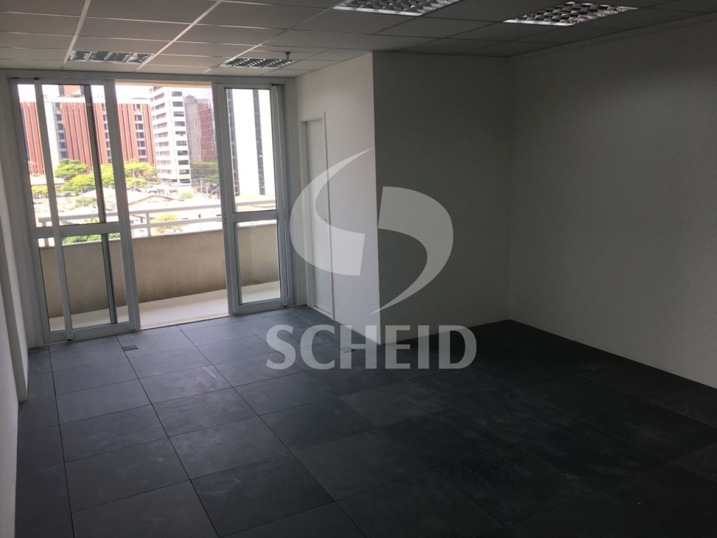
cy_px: 269
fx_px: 601
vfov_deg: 48.2
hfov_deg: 61.7
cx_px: 358
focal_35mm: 29
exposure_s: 1/196
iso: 25
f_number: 2.2
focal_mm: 4.15
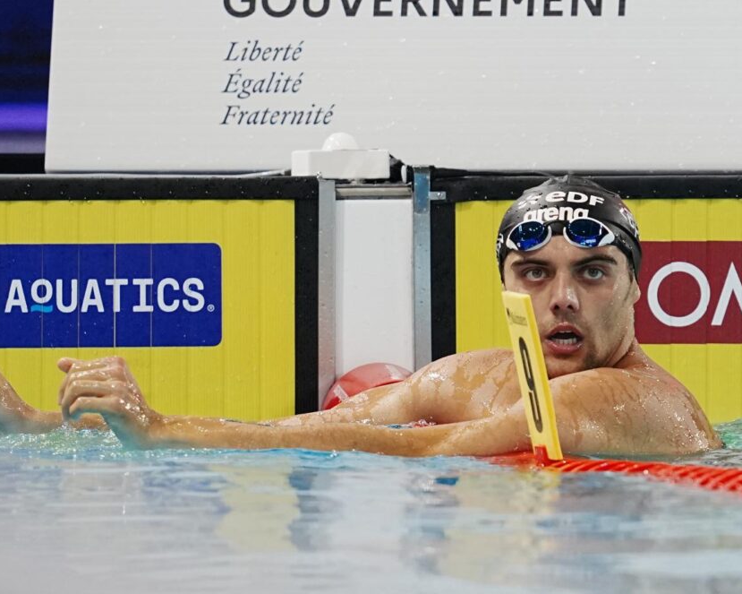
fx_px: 14909
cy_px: 297
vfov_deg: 2.3
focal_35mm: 679
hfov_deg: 2.9
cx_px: 373
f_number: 3.2
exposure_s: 1/1600
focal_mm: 400
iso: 1600
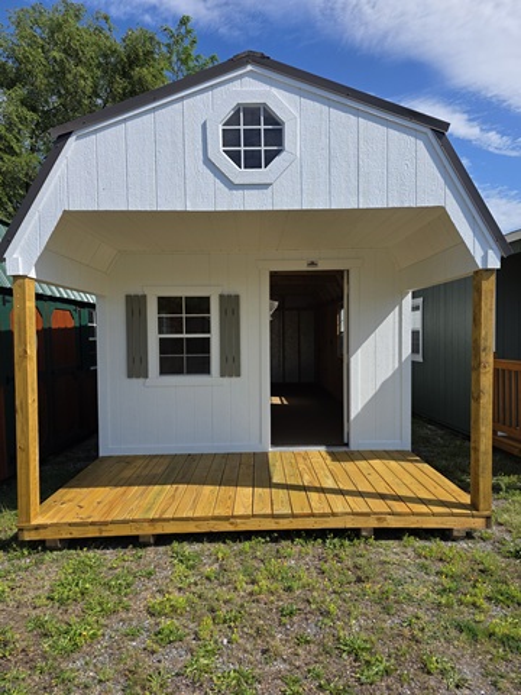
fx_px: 462
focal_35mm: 23
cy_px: 348
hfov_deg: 58.9
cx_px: 260
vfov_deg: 73.9
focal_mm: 6.3
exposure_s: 1/6574
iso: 80
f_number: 1.7
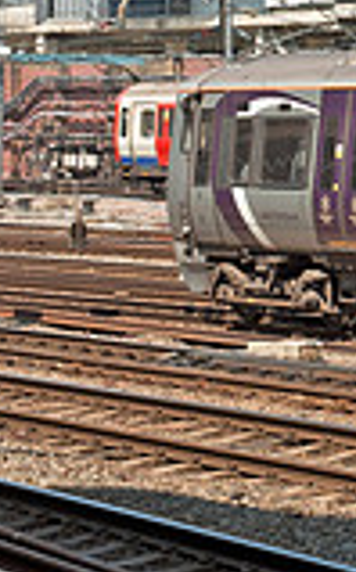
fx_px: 3300
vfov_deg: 9.9
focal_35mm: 212
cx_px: 1014
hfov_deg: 5.8
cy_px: 151
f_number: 7.1
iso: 200
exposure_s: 1/200
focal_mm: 38
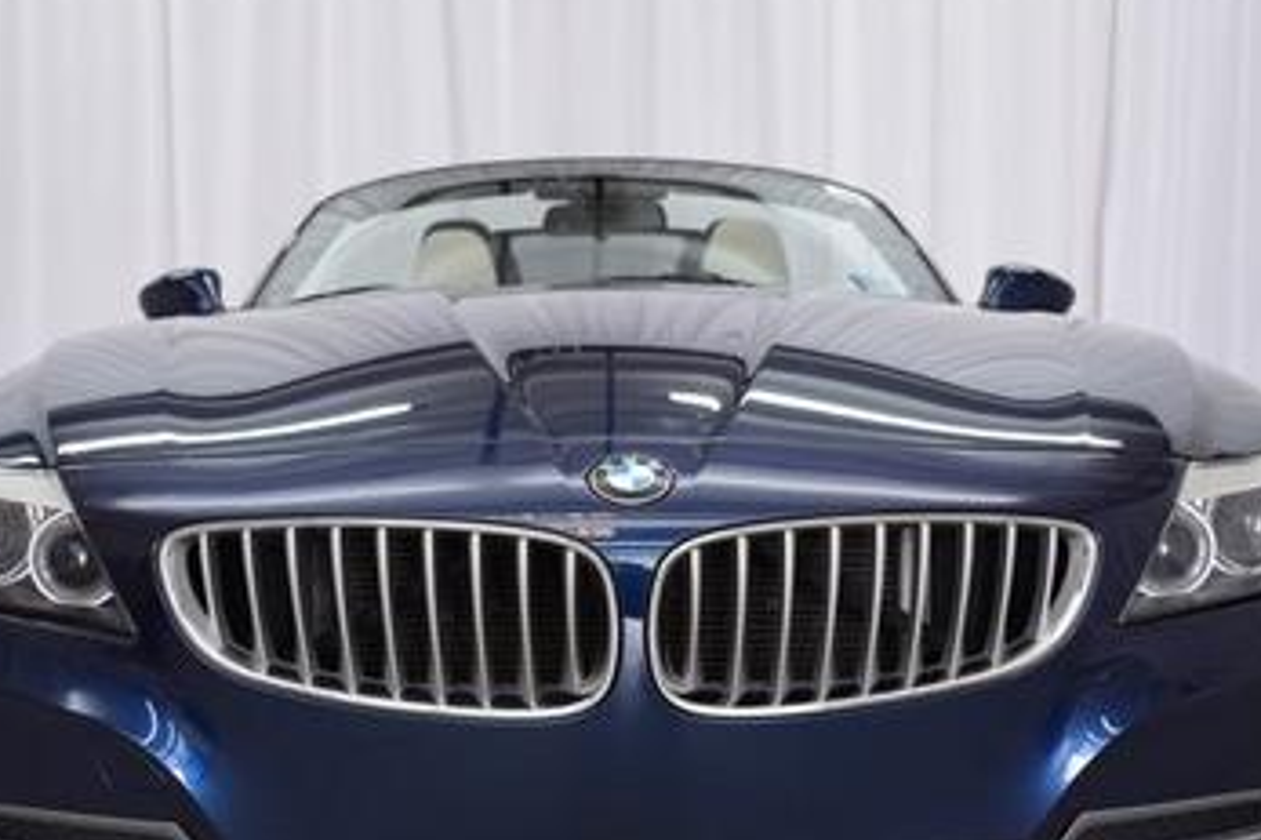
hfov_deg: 39.8
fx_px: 1741
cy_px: 580
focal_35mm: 50
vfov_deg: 26.9
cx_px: 618
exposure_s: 1/60
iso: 720
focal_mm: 23
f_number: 4
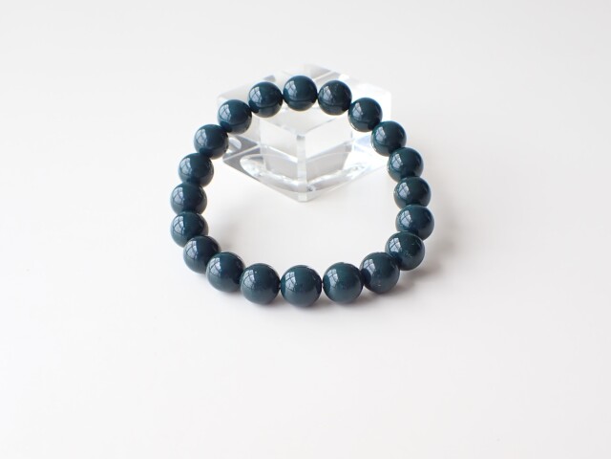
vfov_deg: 46.8
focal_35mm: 30
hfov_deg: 60.0
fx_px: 530
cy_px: 230
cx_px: 306
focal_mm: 5.4
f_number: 3.2
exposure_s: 1/200
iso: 100
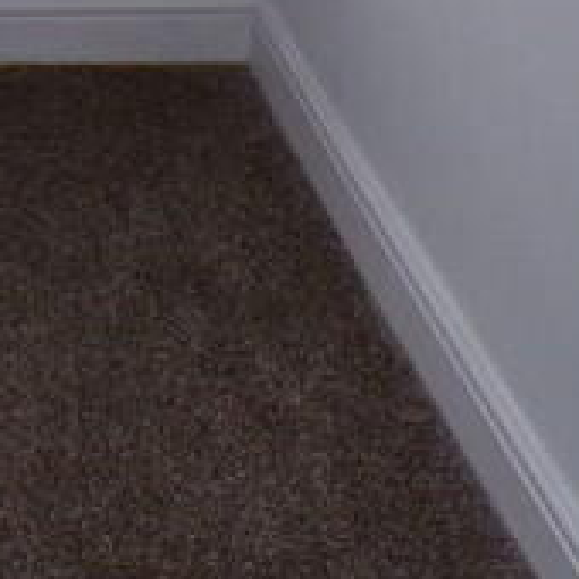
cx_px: -354
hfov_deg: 12.8
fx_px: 2422
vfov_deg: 12.7
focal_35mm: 128
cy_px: -392
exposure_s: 1/105
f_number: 4.4
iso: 200
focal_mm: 4.3
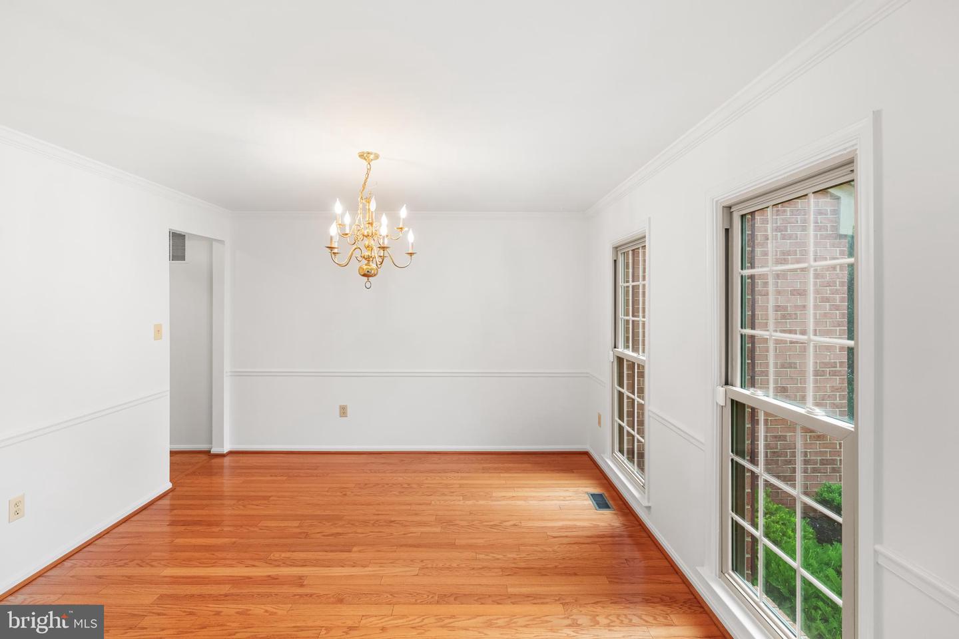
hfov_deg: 96.7
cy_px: 320
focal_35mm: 16
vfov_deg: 73.7
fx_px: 426
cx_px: 480
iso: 1600
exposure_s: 1/60
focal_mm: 16
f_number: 6.3
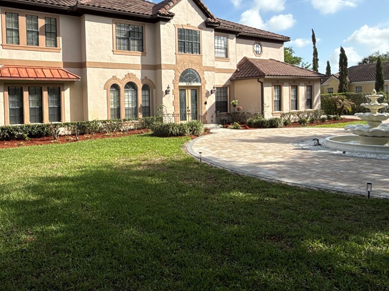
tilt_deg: -0.1
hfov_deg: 62.4
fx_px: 315
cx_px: 142
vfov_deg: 49.2
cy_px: 108
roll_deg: +2.2
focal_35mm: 28
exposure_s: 1/1795
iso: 50
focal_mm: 2.22
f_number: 2.2
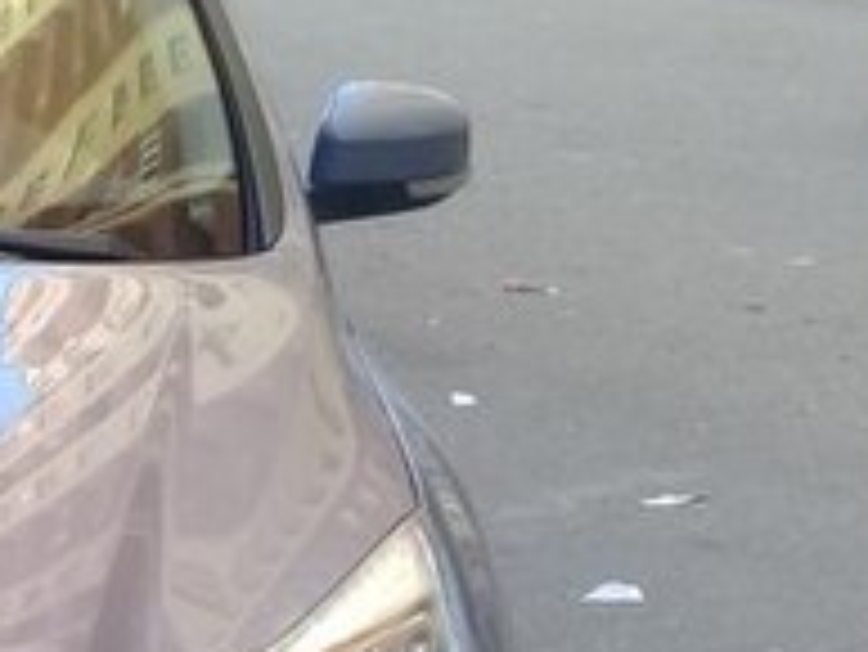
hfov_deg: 17.0
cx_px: -396
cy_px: 713
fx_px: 2660
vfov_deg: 13.7
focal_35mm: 106
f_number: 2.2
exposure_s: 1/100
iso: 80
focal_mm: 3.3
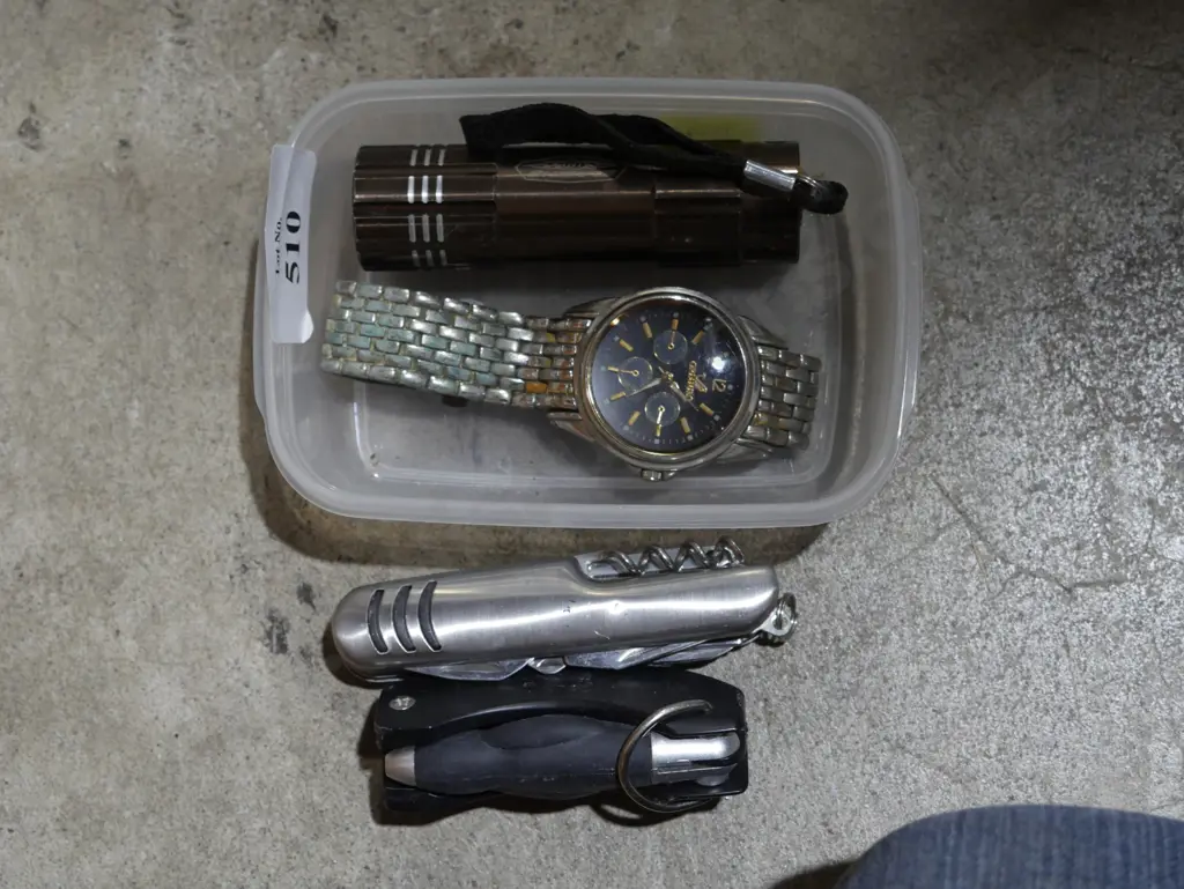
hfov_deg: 31.2
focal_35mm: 62
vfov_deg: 23.7
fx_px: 2122
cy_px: 444
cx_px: 592
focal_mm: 31
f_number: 5.4
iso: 800
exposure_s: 1/80
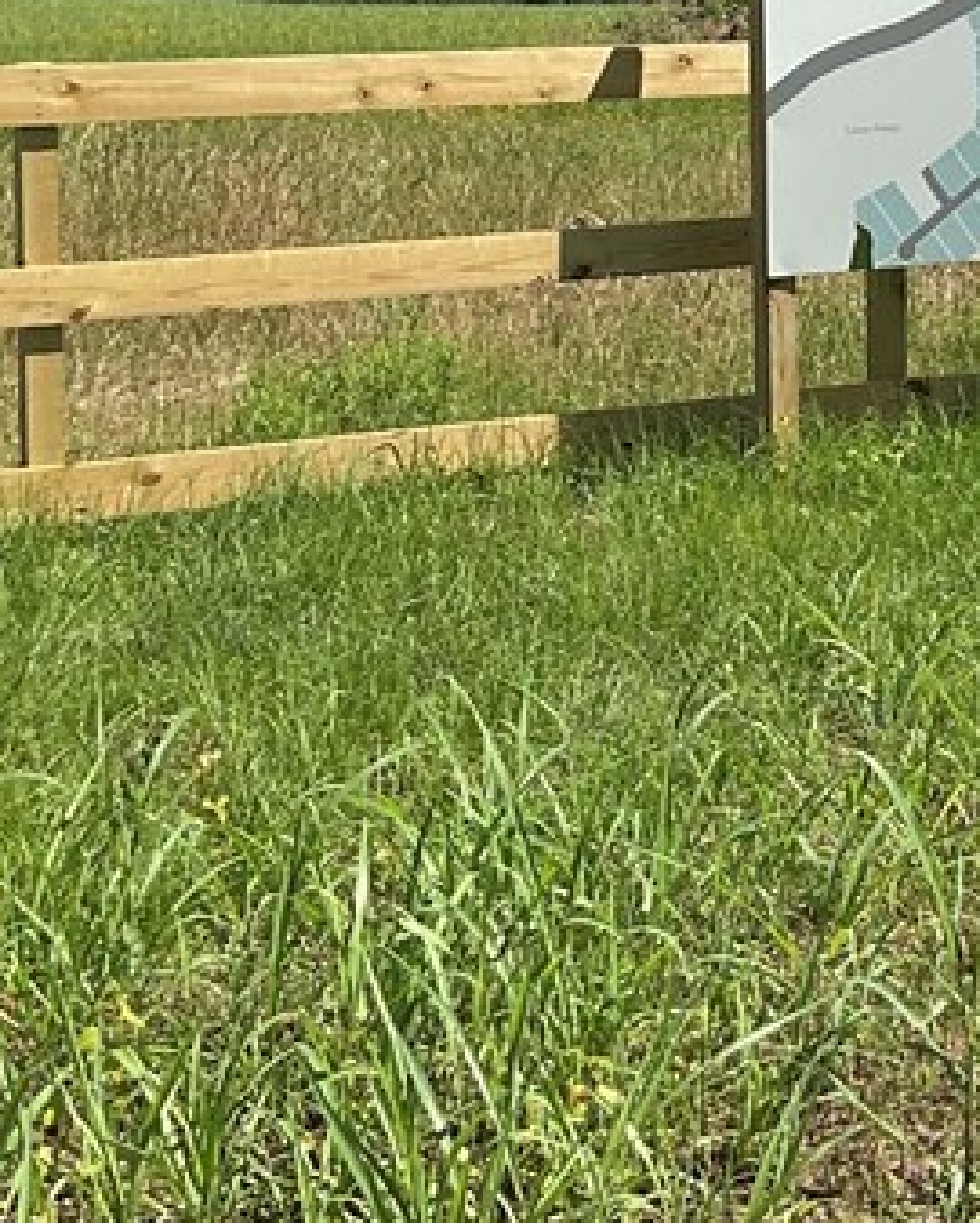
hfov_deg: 17.4
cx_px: 995
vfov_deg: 21.2
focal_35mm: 86
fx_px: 3115
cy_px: -83
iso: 16
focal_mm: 3
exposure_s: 1/1577
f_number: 1.8
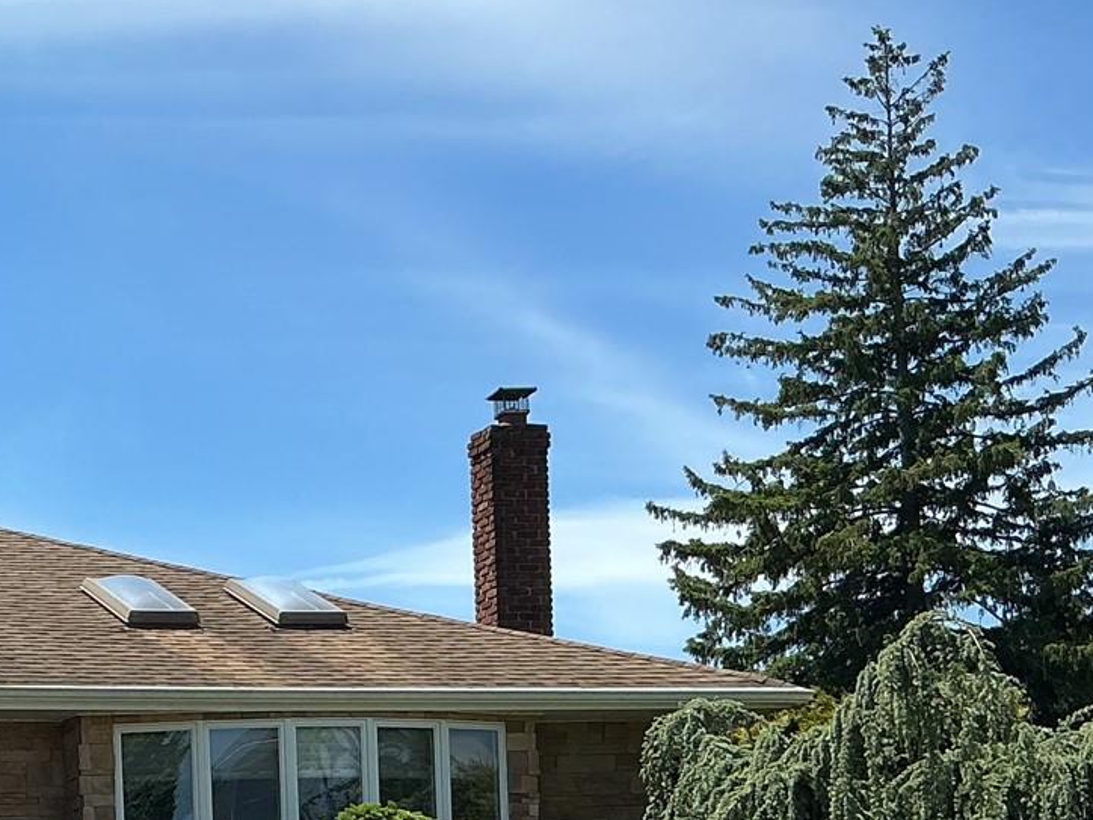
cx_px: 2
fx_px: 2589
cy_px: 1057
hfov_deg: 22.9
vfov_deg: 17.0
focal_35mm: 82
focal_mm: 3
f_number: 1.8
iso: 25
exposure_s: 1/1730
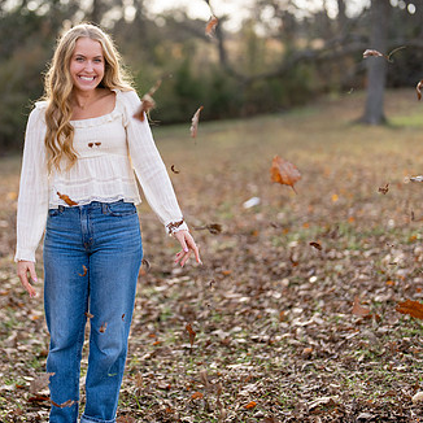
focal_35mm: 81
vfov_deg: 21.4
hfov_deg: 21.3
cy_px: 162
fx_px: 1120
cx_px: 156
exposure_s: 1/1600
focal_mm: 50
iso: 100
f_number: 1.2
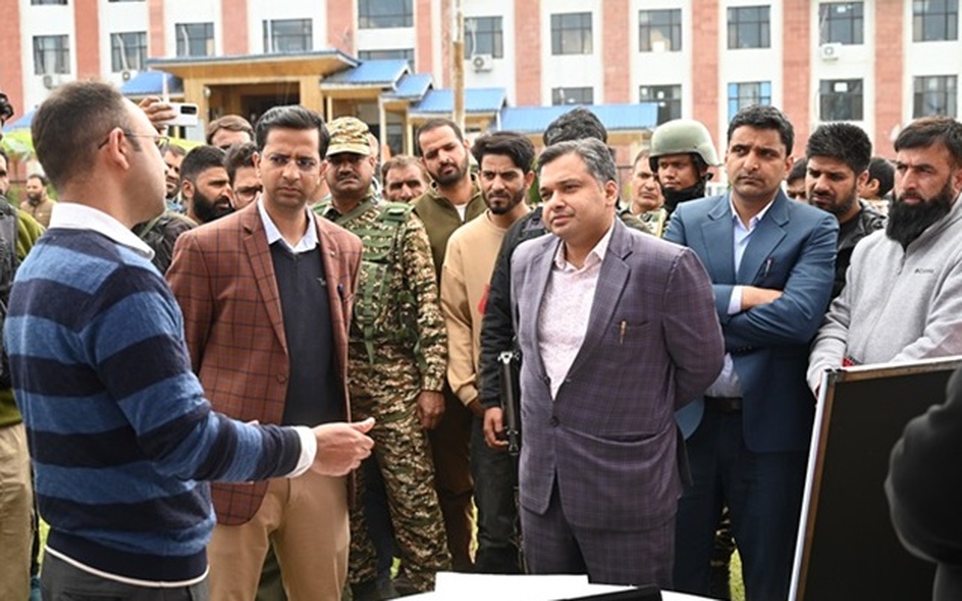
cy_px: 297
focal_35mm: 45
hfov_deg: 44.4
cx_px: 481
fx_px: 1180
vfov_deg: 28.6
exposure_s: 1/250
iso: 200
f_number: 4.5
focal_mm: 44
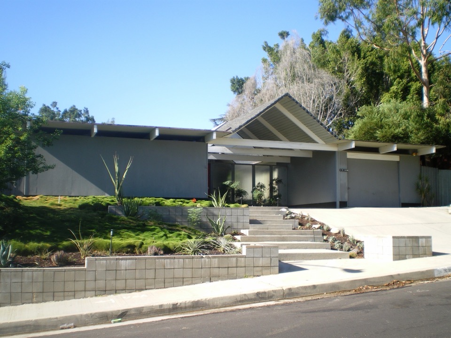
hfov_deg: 44.8
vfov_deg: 34.3
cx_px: 226
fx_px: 547
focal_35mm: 42
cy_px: 169
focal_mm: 7.4
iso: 50
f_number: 4.9
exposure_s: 1/160
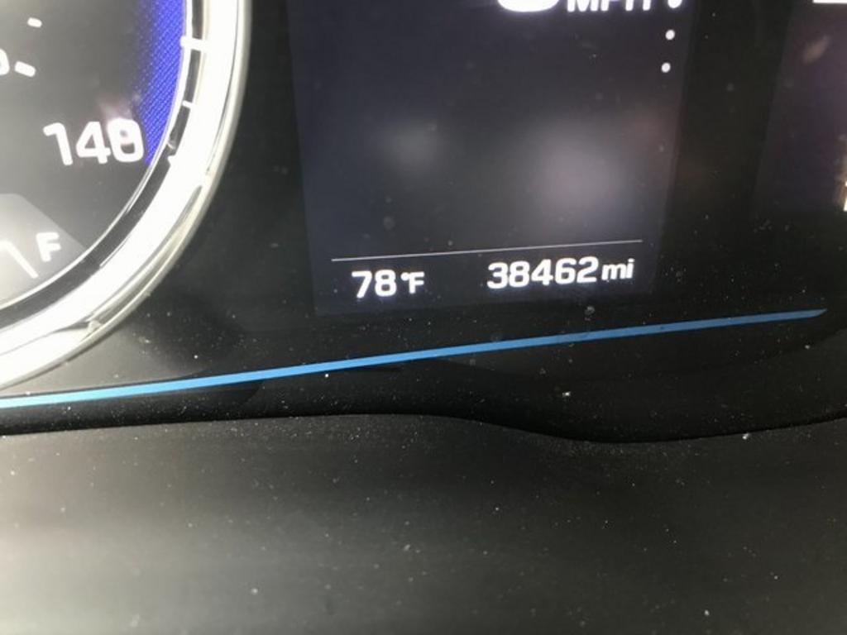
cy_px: 318
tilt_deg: -47.6
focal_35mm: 28
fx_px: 685
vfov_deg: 49.7
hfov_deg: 63.4
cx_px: 424
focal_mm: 3.99
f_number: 1.8
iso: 100
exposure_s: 1/5
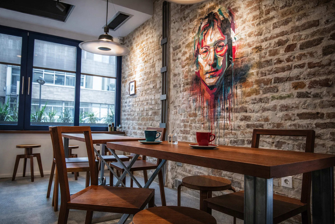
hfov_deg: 71.5
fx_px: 233
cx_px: 164
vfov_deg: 51.3
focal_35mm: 25
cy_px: 115
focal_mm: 24
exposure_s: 1/50
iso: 1600
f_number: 5.6
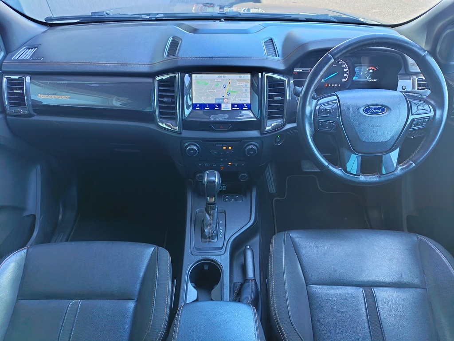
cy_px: 170
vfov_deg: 56.8
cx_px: 227
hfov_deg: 71.6
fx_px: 315
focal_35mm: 24
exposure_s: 1/33.3
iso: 648
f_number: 1.75
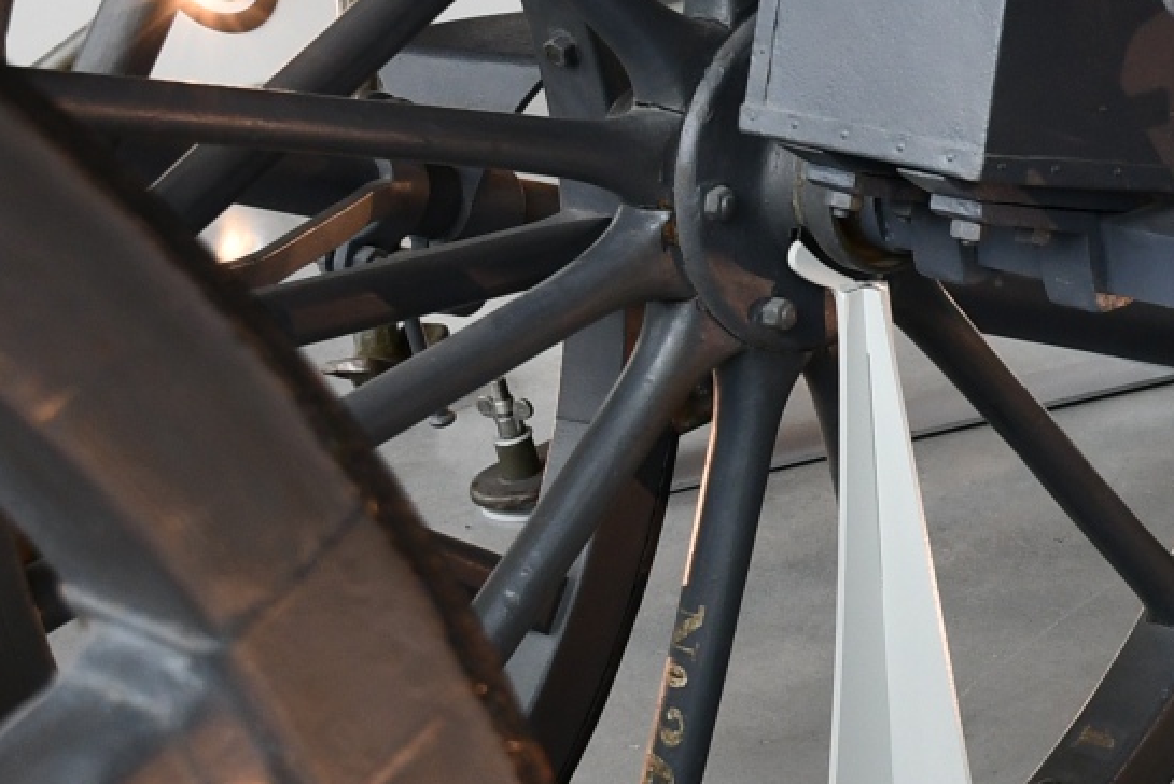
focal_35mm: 176
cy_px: 297
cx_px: 1825
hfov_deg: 11.2
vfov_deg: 7.8
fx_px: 5742
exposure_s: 1/80
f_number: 4.5
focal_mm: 27
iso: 320
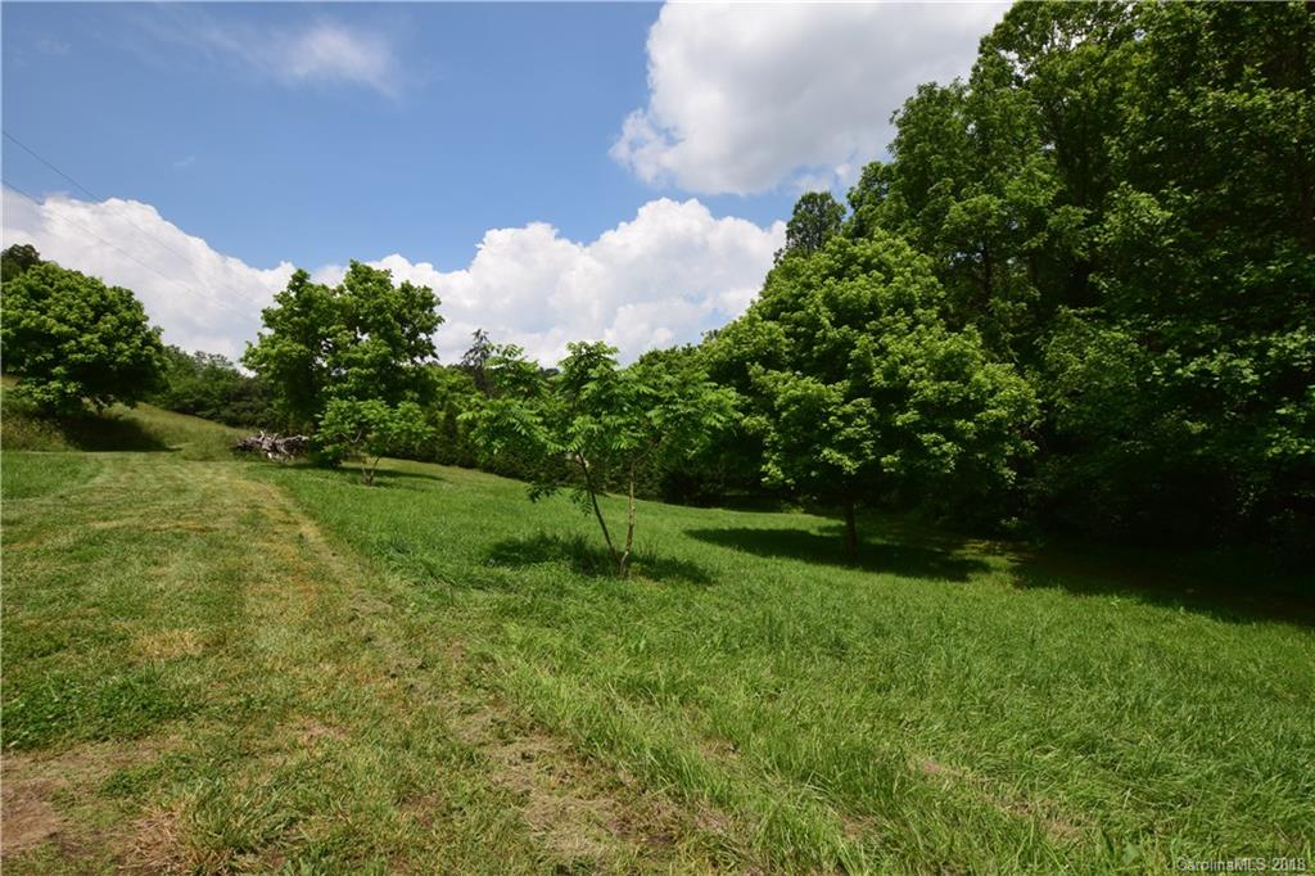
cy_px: 438
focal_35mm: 15
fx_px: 548
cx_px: 658
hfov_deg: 100.4
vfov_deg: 77.3
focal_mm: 10
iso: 400
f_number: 11
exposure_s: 1/400
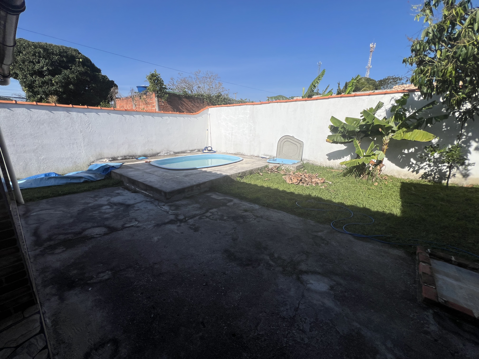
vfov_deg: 89.9
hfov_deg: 106.2
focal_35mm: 13
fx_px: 180
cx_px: 240
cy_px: 180
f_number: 1.8
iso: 32
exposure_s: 1/3215
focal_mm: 1.57
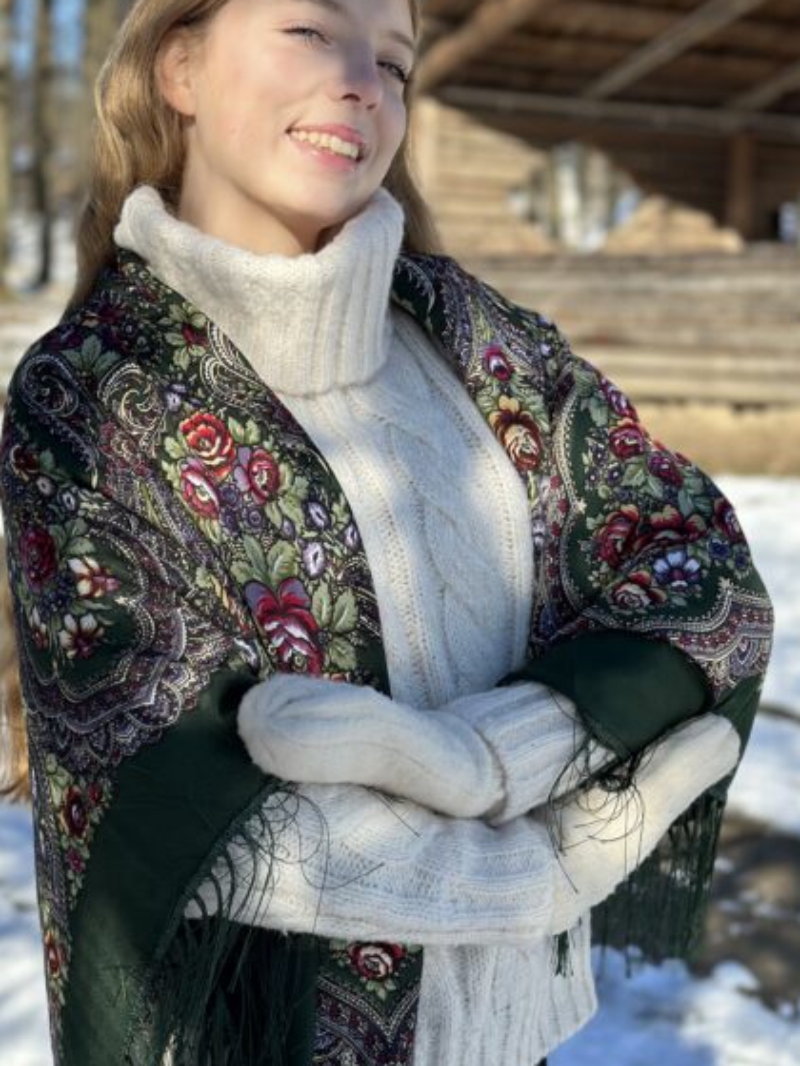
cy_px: 561
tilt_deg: -6.7
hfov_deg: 21.6
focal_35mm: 68
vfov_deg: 28.6
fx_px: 2095
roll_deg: -2.0
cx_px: 321
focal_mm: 6.86
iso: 100
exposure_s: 1/5000
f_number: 1.78
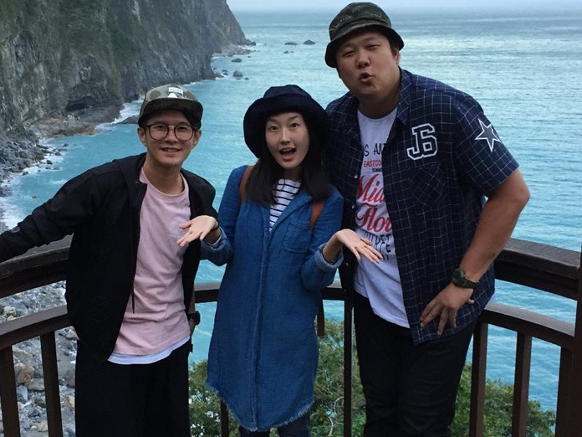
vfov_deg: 29.1
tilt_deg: -16.2
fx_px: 841
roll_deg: +1.0
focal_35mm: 50
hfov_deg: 38.2
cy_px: 241
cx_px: 278
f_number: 2.2
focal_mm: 4.15
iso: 50
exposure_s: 1/30
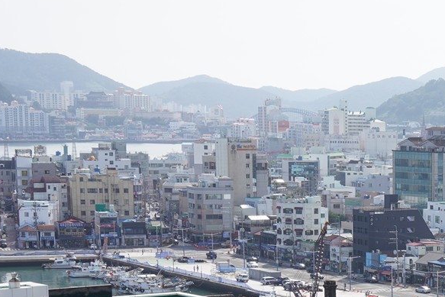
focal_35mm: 120
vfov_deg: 11.1
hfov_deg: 16.4
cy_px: 401
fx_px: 1484
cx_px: 534
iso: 200
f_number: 14
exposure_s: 1/100
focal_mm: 35
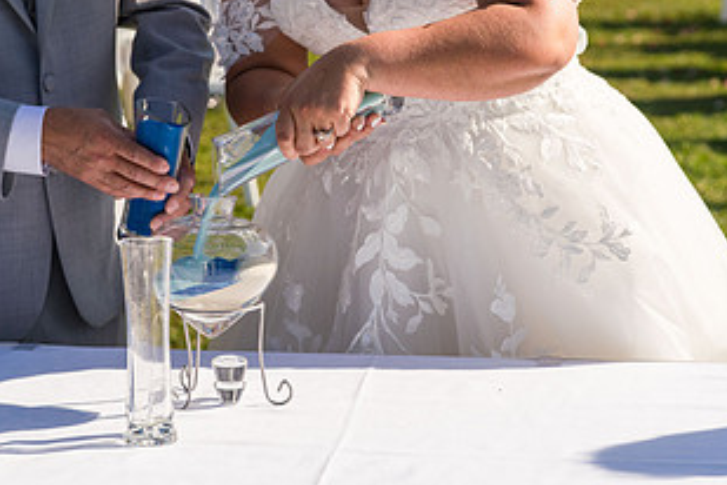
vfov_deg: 12.9
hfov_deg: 19.4
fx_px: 2120
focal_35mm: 105
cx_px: 209
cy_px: 55
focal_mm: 56
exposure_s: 1/2000
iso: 250
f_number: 4
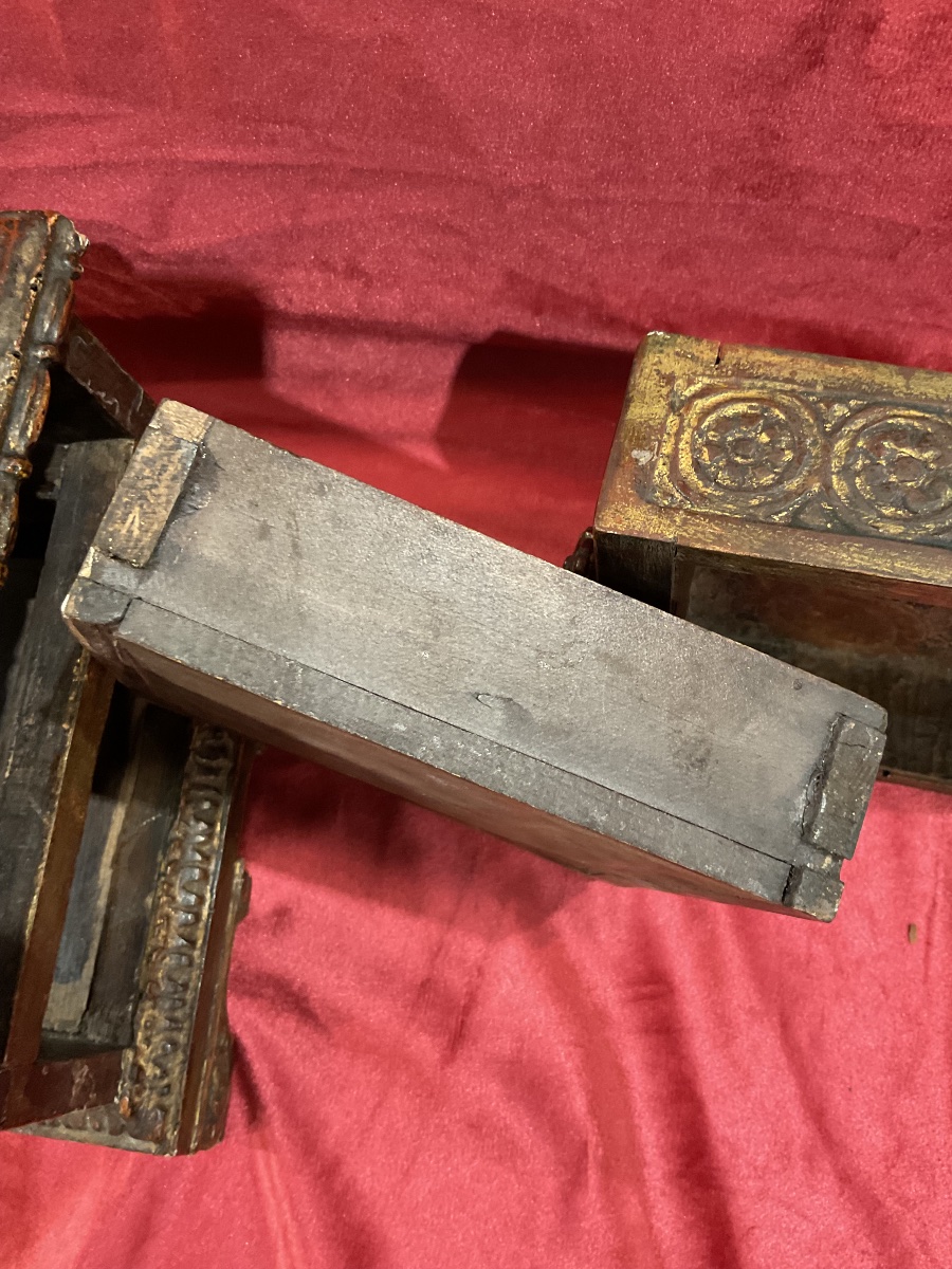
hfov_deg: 48.2
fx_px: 1063
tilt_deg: -69.9
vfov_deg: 61.7
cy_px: 634
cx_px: 476
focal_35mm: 29
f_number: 1.8
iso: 250
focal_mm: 3
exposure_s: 1/33
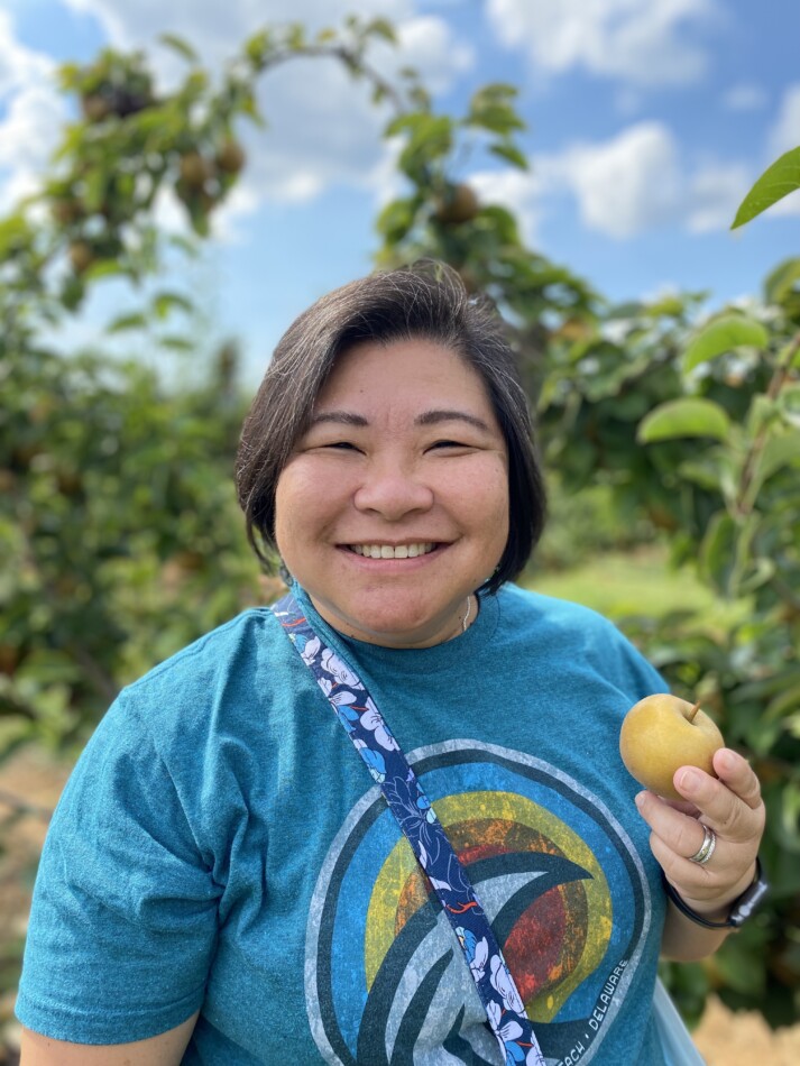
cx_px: 400
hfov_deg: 53.1
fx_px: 801
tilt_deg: -6.9
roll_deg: +0.6
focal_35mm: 26
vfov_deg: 67.3
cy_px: 533
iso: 32
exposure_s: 1/912
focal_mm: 4.25
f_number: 1.8
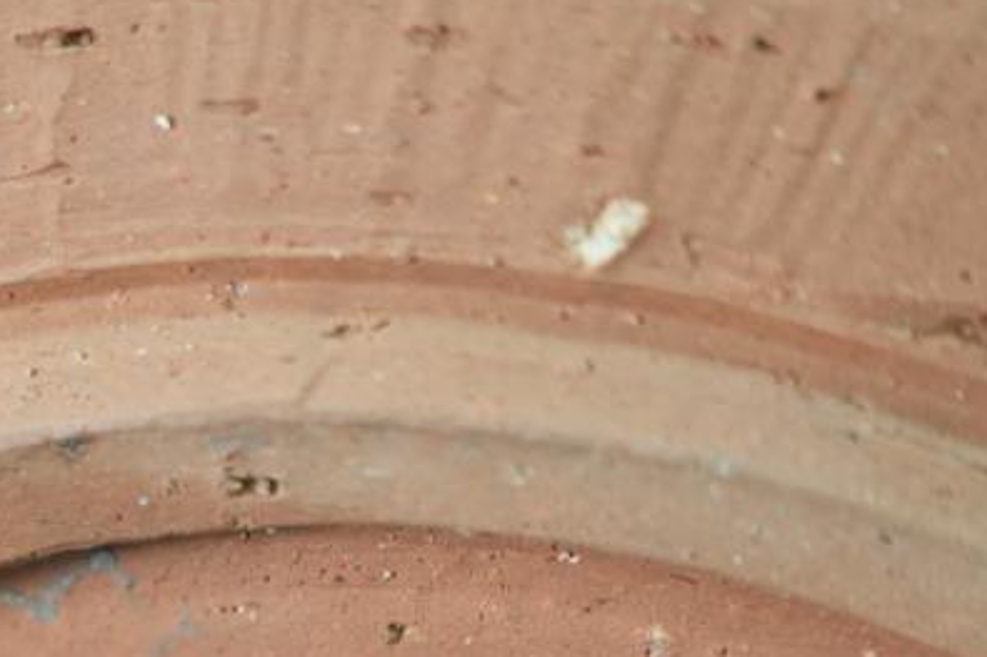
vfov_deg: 5.8
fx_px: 6467
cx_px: 265
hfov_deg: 8.7
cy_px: 768
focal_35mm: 236
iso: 1600
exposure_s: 1/100
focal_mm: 86
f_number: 4
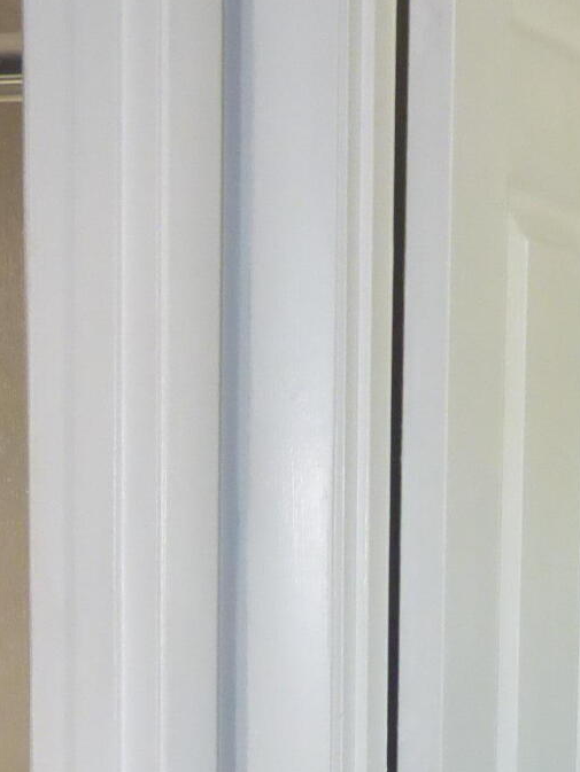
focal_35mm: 110
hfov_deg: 13.4
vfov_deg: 17.1
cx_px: 473
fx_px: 2457
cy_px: 922
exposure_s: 1/60
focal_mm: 6.47
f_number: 3.5
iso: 800
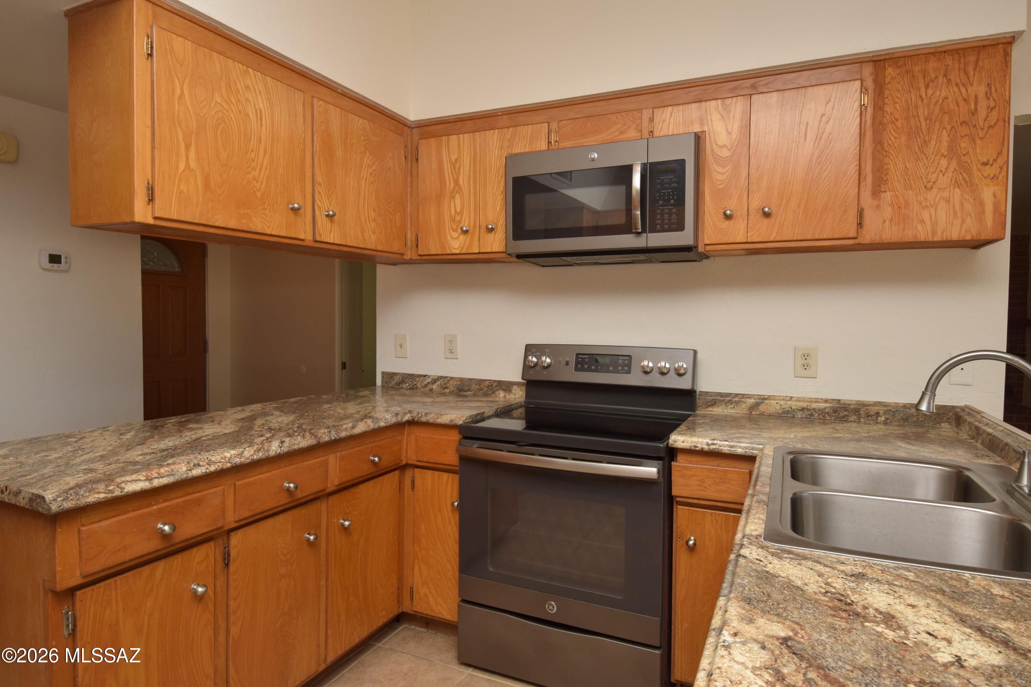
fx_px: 558
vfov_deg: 63.2
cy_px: 344
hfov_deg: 85.4
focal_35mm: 20
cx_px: 516
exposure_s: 1/80
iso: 400
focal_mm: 13
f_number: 9
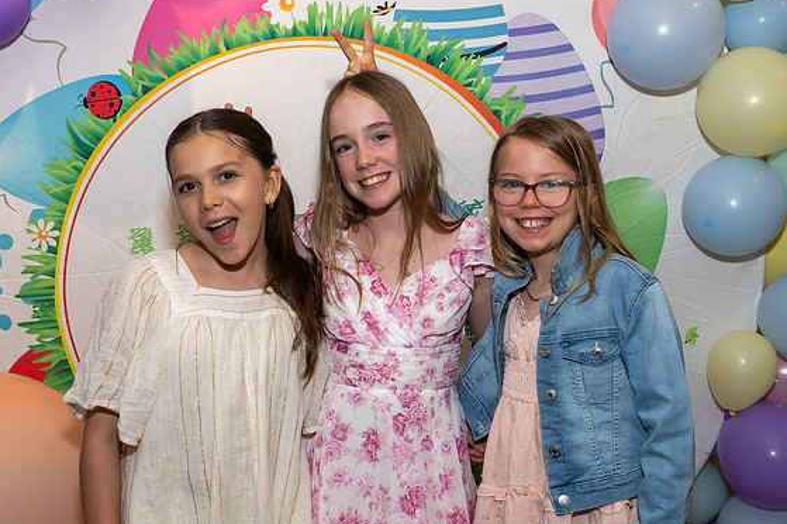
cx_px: 395
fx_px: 1114
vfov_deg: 26.4
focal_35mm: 51
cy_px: 277
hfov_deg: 38.9
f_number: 8
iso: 640
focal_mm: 26
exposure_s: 1/250
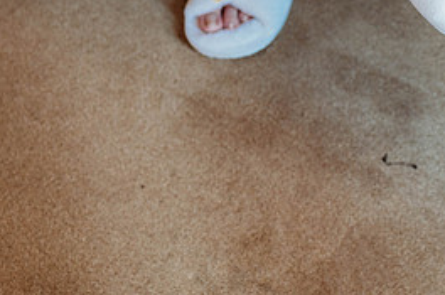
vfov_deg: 17.5
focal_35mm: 77
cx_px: 406
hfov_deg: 25.5
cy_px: 54
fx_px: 950
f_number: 2.8
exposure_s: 1/200
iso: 720
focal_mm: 35
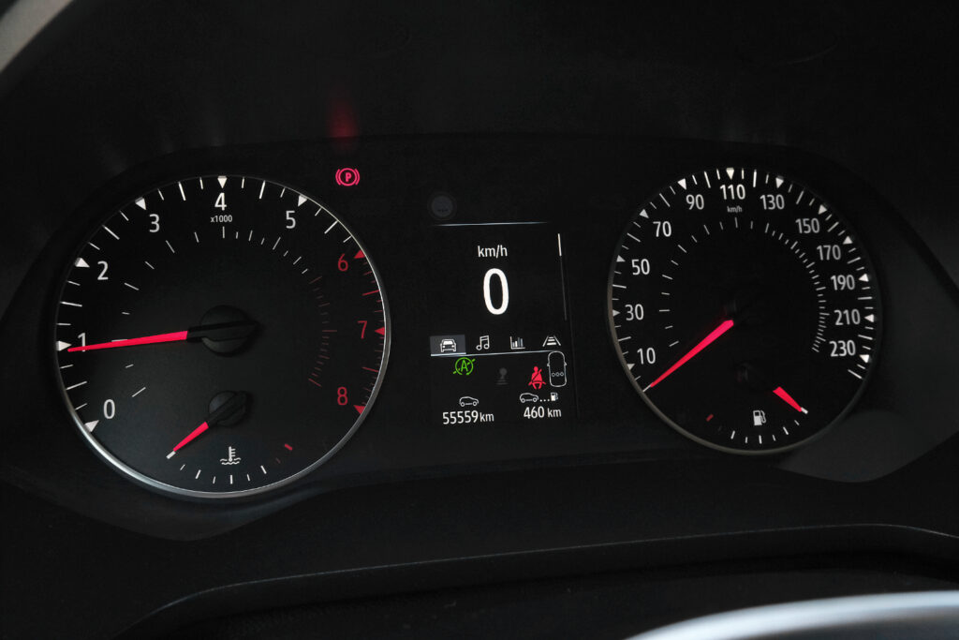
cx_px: 480
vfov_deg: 40.0
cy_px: 320
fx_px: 879
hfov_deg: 57.2
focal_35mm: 33
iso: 2000
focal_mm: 22.1
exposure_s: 1/250
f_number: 9
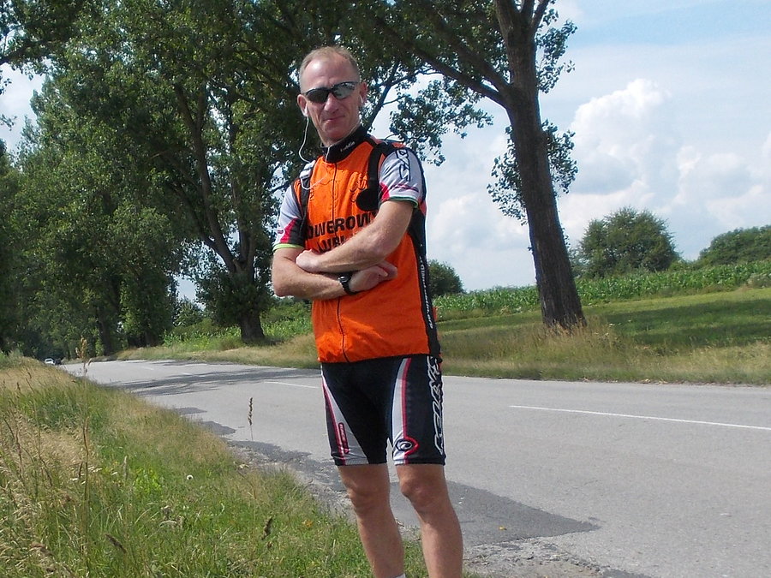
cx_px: 386
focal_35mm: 28
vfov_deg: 49.7
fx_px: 624
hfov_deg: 63.4
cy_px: 289
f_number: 5.4
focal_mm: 4
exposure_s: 1/320
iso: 80
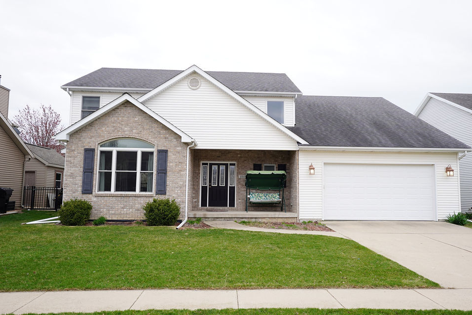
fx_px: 380
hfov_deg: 63.6
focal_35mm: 29
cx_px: 253
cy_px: 157
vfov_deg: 45.0
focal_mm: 18
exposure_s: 1/250
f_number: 3.5
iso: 200
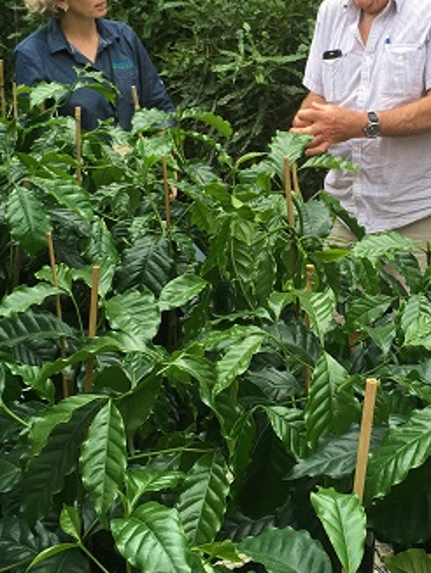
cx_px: 333
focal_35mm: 59
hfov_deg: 24.5
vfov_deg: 32.5
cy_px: 214
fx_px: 978
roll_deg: -0.7
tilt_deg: -14.8
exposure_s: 1/174
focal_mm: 4.15
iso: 25
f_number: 2.2
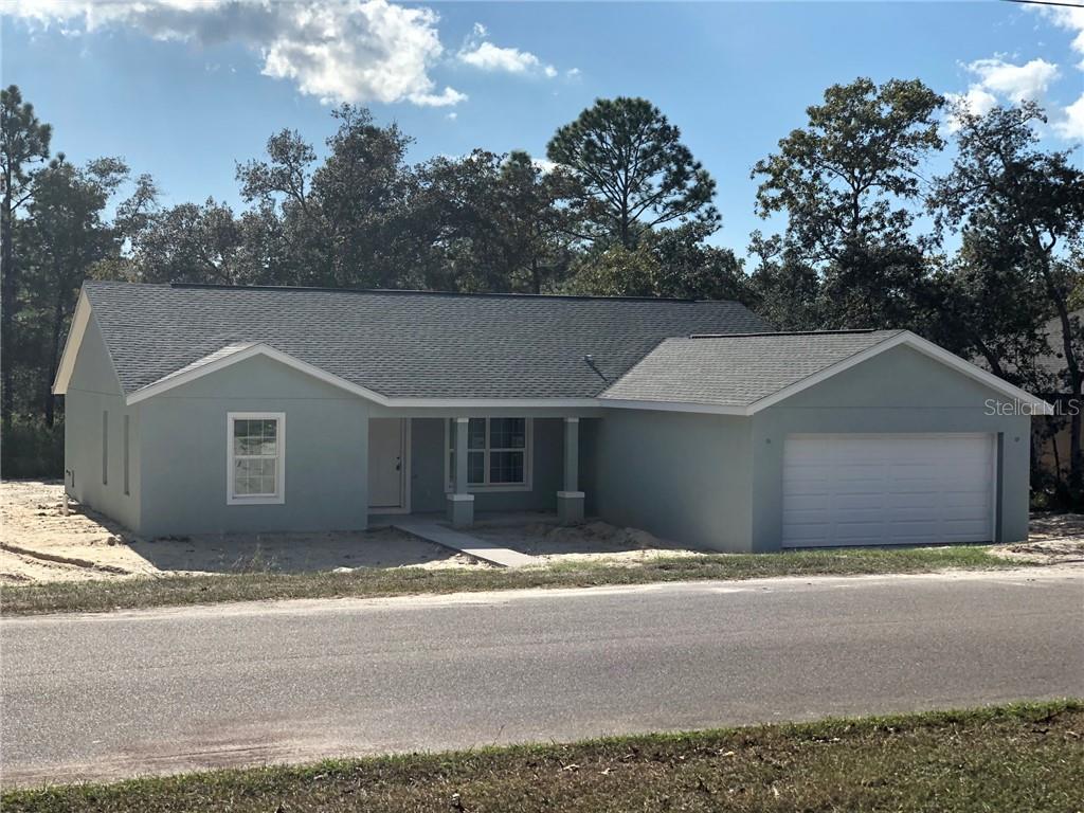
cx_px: 542
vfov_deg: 28.0
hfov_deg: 36.8
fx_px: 1628
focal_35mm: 52
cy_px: 406
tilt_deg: -3.0
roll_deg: -1.0
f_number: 2.4
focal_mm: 6
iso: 16
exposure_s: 1/1297
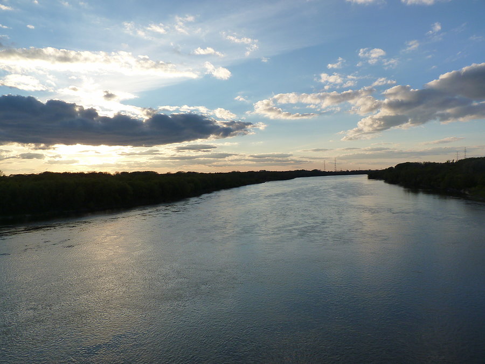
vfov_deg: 51.4
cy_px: 182
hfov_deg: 65.3
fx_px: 378
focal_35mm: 27
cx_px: 242
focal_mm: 4.8
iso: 125
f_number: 5.6
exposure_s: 1/320
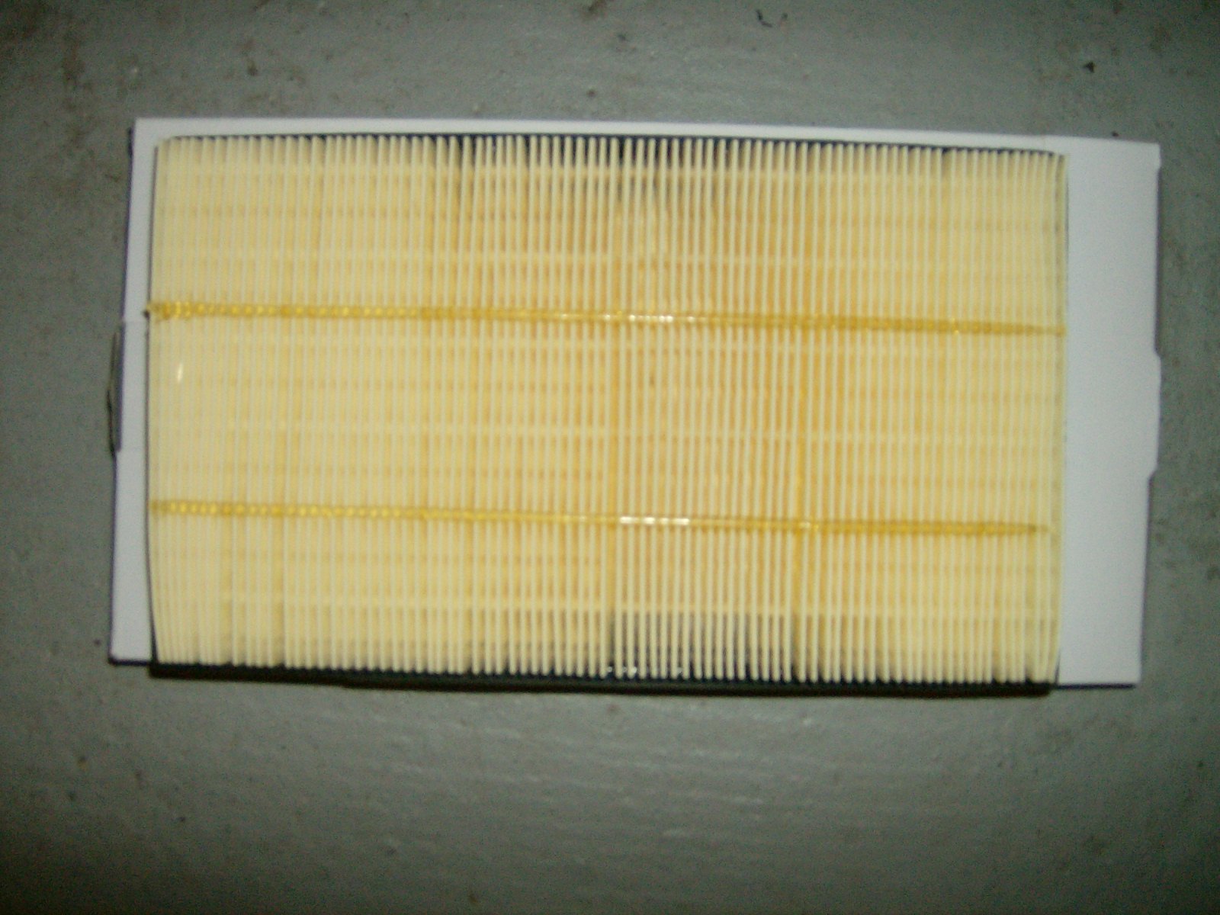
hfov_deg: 51.4
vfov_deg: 39.7
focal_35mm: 36
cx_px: 610
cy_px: 458
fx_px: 1269
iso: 200
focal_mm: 6
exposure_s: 1/60
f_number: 2.8
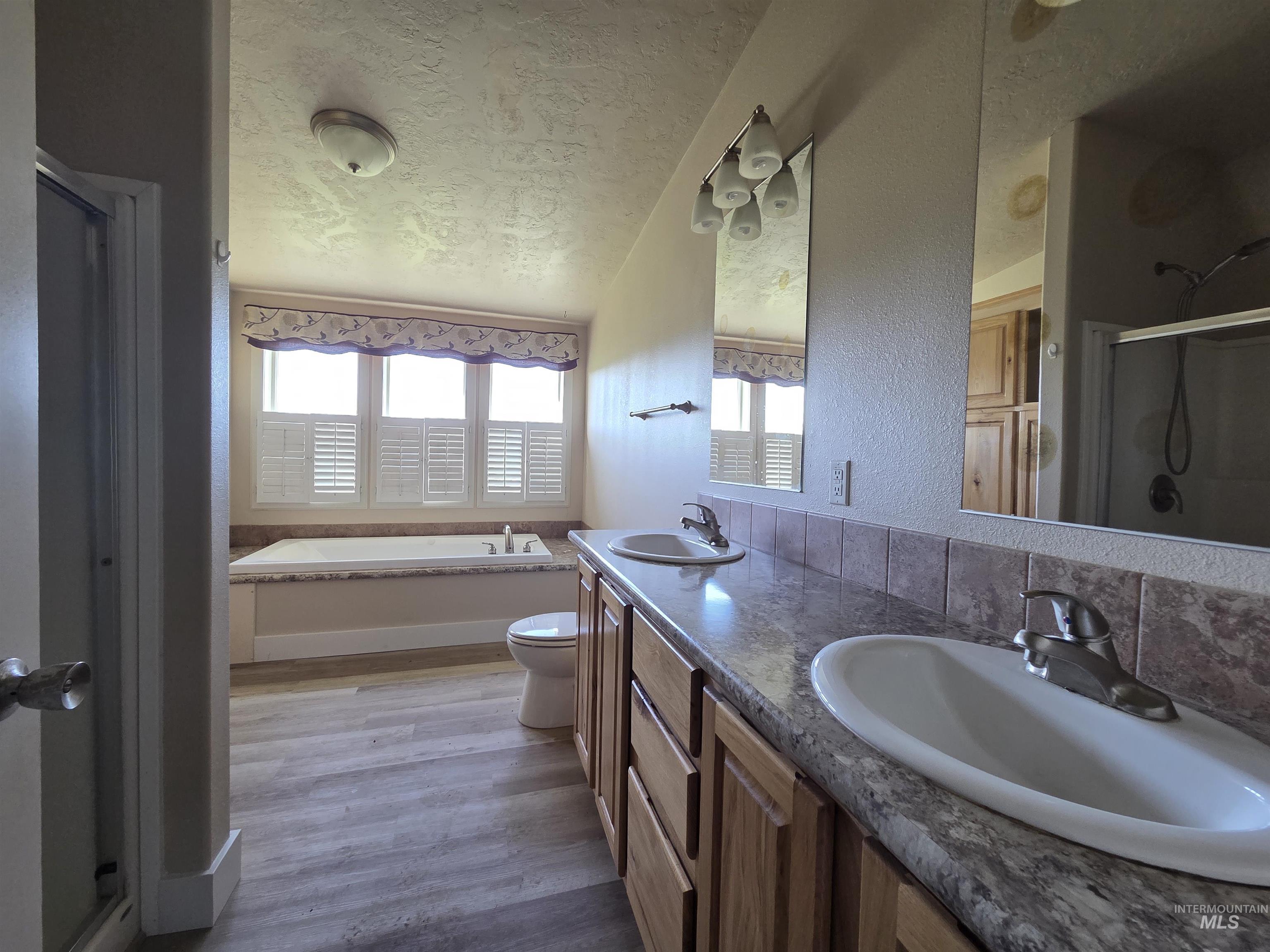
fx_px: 477
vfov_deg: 89.9
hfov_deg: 106.2
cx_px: 635
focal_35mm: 13
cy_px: 476
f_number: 2.2
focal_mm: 2.2
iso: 160
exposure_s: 1/60
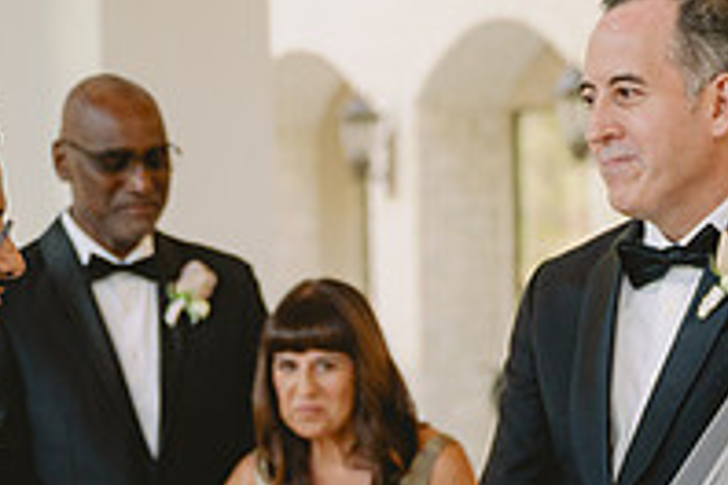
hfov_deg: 13.2
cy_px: 562
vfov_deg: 8.8
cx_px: 544
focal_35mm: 155
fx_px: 3134
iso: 1000
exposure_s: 1/640
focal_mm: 53
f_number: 2.8
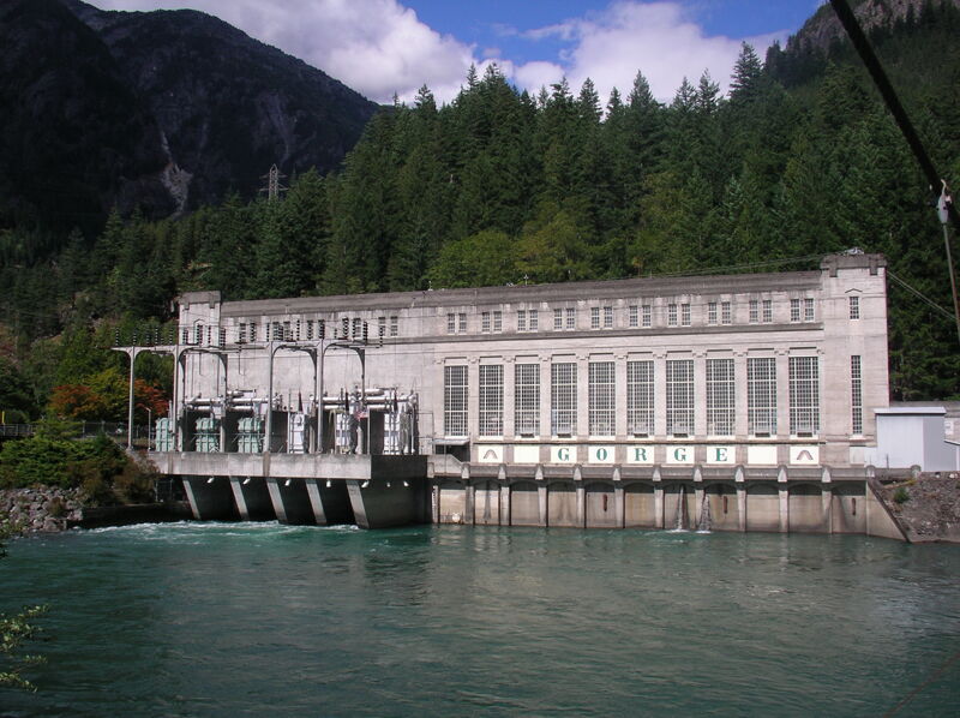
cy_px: 359
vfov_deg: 38.6
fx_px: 1025
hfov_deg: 50.2
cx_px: 480
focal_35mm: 37
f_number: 6.9
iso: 50
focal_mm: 5.7
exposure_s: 1/320
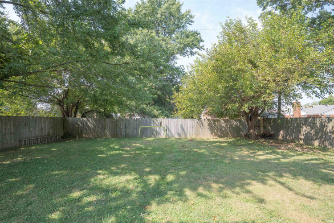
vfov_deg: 70.4
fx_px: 158
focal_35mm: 17
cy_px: 112
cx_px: 167
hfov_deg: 93.3
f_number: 5
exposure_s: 1/200
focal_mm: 17
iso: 200
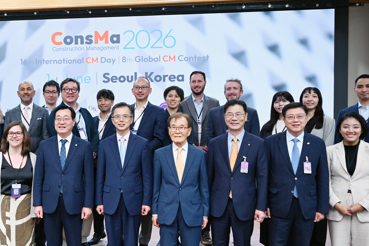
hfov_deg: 48.0
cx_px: 100
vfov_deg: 34.2
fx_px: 400
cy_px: 141
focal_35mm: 39
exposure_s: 1/125
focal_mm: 24
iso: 900
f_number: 4
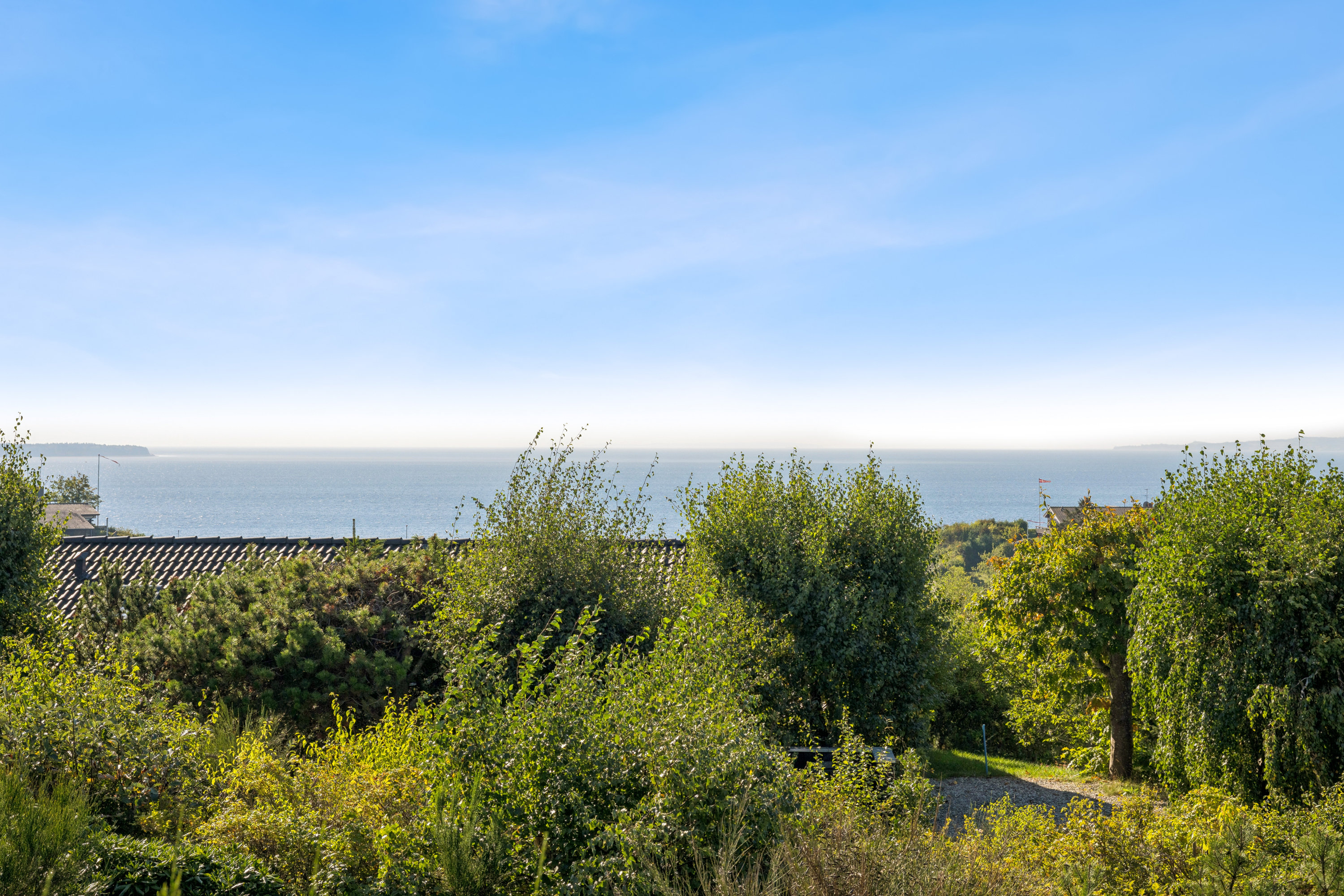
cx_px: 672
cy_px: 448
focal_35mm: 64
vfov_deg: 21.2
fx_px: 2389
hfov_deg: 31.4
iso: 200
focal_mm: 64
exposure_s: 1/800
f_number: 8
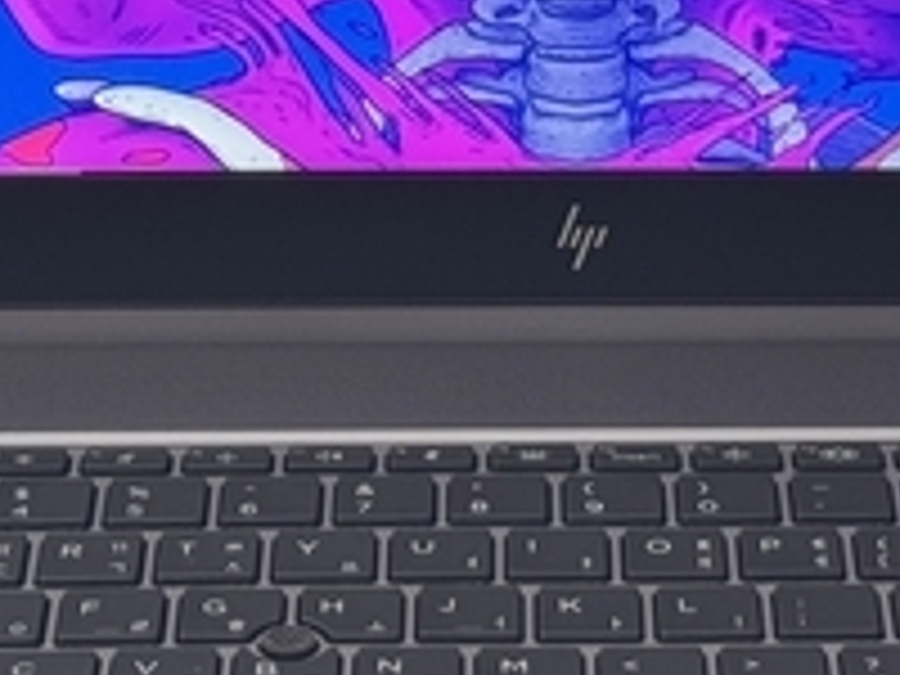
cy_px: 32
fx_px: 4992
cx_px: 526
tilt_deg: -23.1
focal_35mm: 192
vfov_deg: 7.7
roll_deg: +1.2
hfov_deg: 10.3
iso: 80
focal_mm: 6.76
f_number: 1.78
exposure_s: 1/121
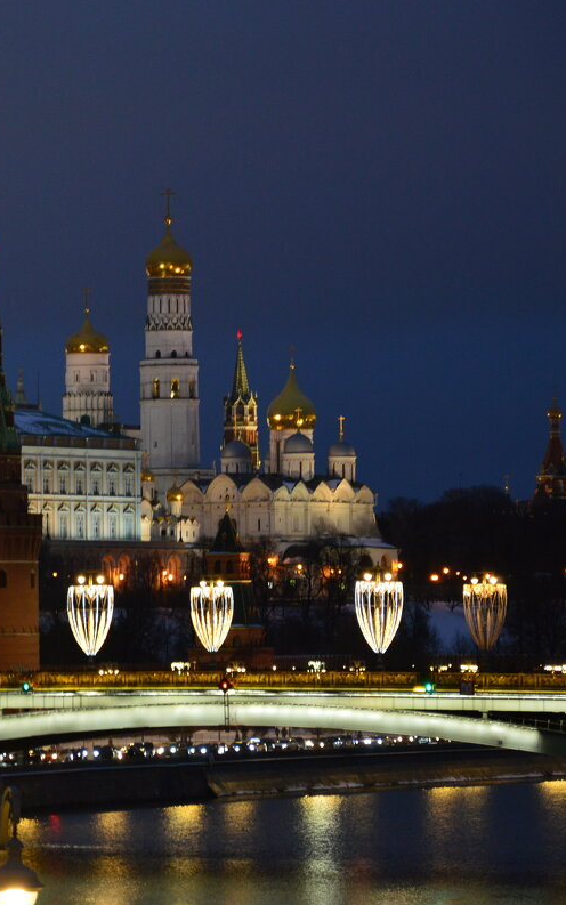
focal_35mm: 208
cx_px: -22
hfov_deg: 6.3
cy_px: 451
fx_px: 5131
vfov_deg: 10.1
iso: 800
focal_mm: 90
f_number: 5.6
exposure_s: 1/20
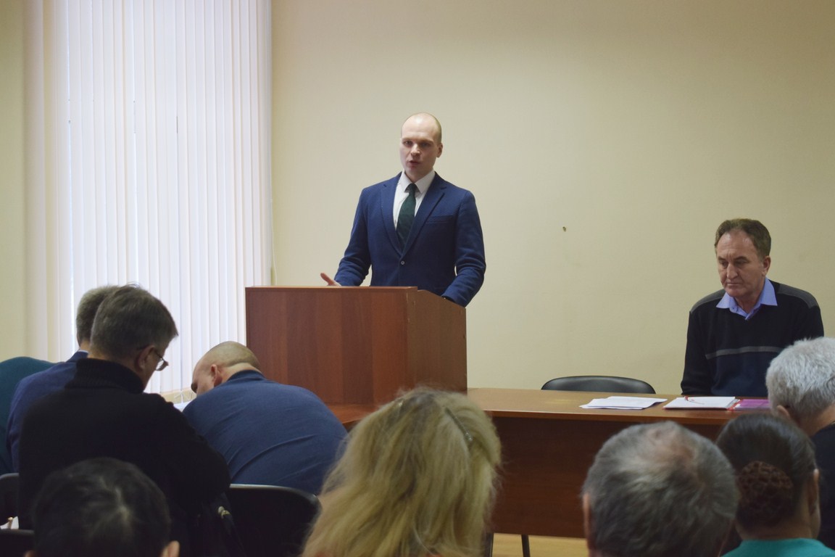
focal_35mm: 63
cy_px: 278
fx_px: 1461
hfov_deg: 31.9
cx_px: 418
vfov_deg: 21.6
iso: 800
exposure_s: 1/60
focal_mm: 42
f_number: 5
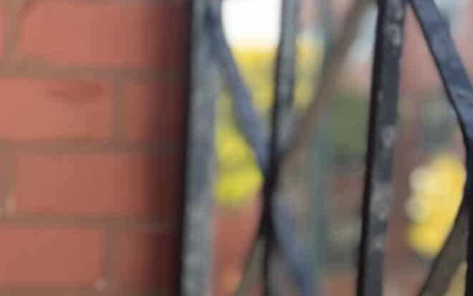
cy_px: 422
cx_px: -282
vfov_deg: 11.8
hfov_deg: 17.1
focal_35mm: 107
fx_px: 1379
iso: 50
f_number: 1.5
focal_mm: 5.7
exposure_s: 1/251
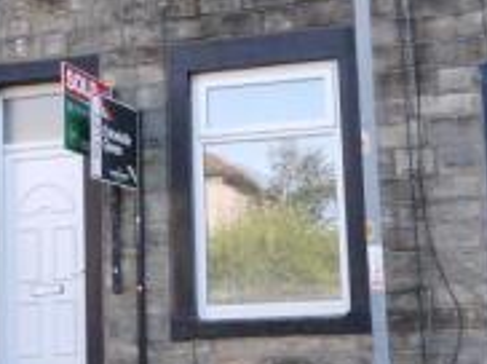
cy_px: 151
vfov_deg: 19.1
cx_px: 210
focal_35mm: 77
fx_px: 1082
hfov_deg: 25.3
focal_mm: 4.3
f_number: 4.1
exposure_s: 1/83
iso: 100
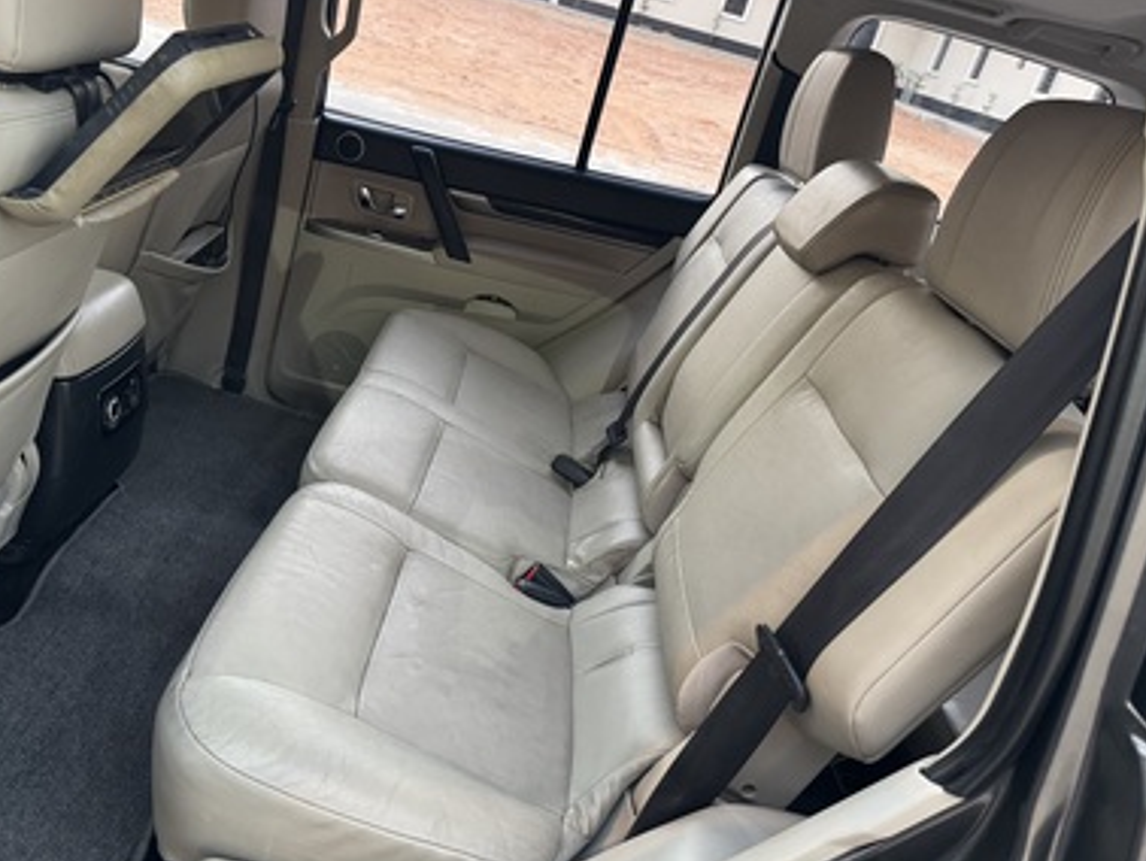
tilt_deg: -20.5
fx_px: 961
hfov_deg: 61.4
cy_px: 347
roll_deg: -16.1
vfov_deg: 48.0
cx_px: 505
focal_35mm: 29
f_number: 1.78
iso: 500
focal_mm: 6.76
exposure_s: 1/60
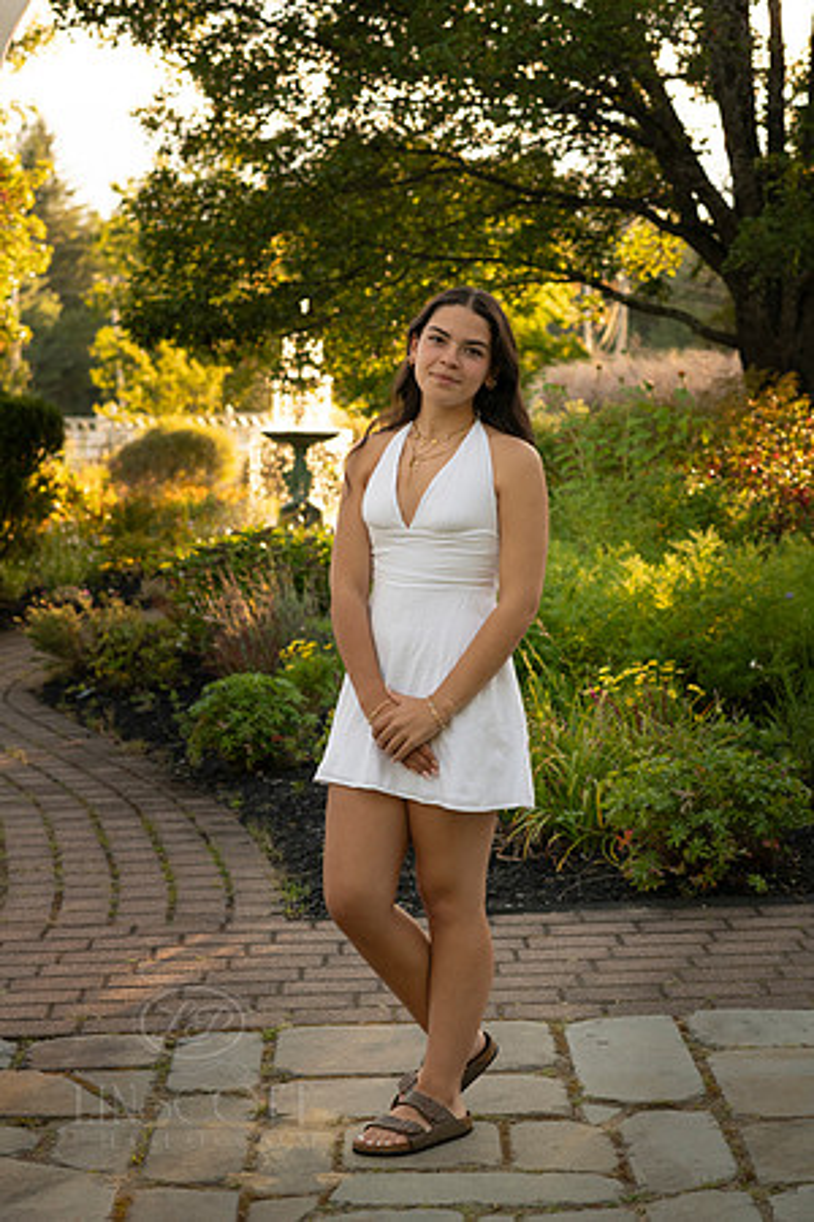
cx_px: 407
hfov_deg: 16.1
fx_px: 2883
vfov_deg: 23.9
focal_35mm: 85
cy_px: 611
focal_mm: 85
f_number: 6.3
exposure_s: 1/320
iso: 500
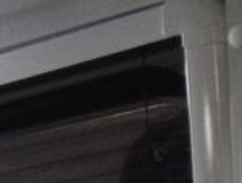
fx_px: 1400
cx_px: -498
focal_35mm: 200
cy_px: 402
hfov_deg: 8.3
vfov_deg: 7.1
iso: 1700
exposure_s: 1/100
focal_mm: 3.98
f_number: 1.8
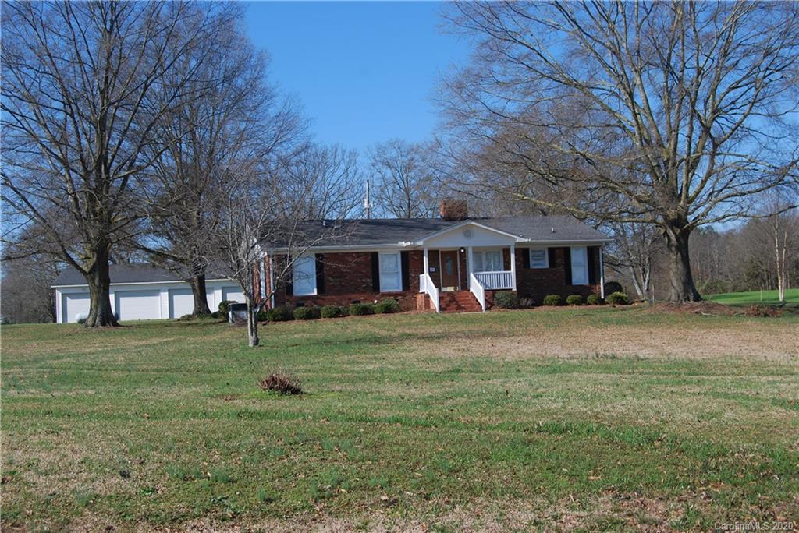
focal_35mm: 51
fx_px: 1133
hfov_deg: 38.9
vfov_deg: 26.5
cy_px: 266
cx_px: 400
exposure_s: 1/200
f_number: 8
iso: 100
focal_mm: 34
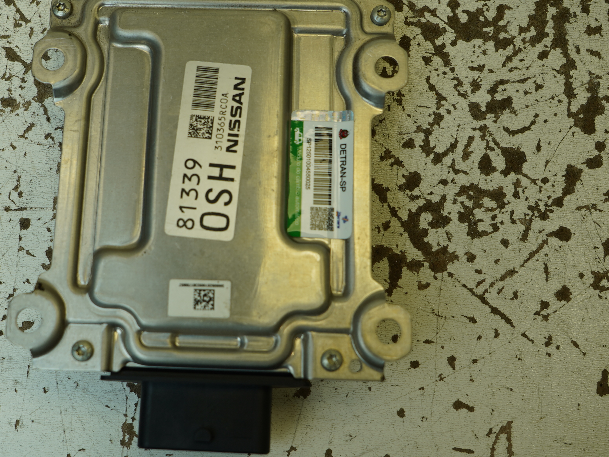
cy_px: 222
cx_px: 232
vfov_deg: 32.9
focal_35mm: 44
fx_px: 774
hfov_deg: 42.6
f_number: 4
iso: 100
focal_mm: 24
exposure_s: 1/160
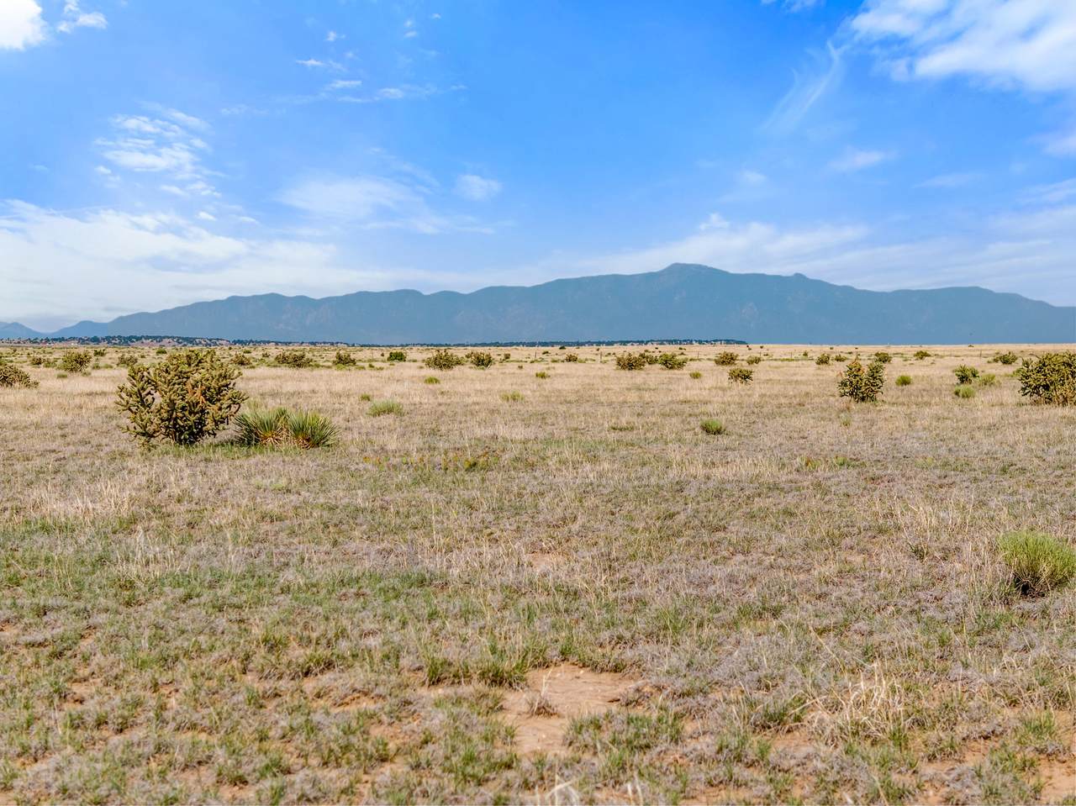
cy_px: 403
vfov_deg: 21.0
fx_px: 2175
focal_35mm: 70
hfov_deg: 27.8
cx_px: 538
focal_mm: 19.35
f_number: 2.8
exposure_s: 1/160
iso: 100
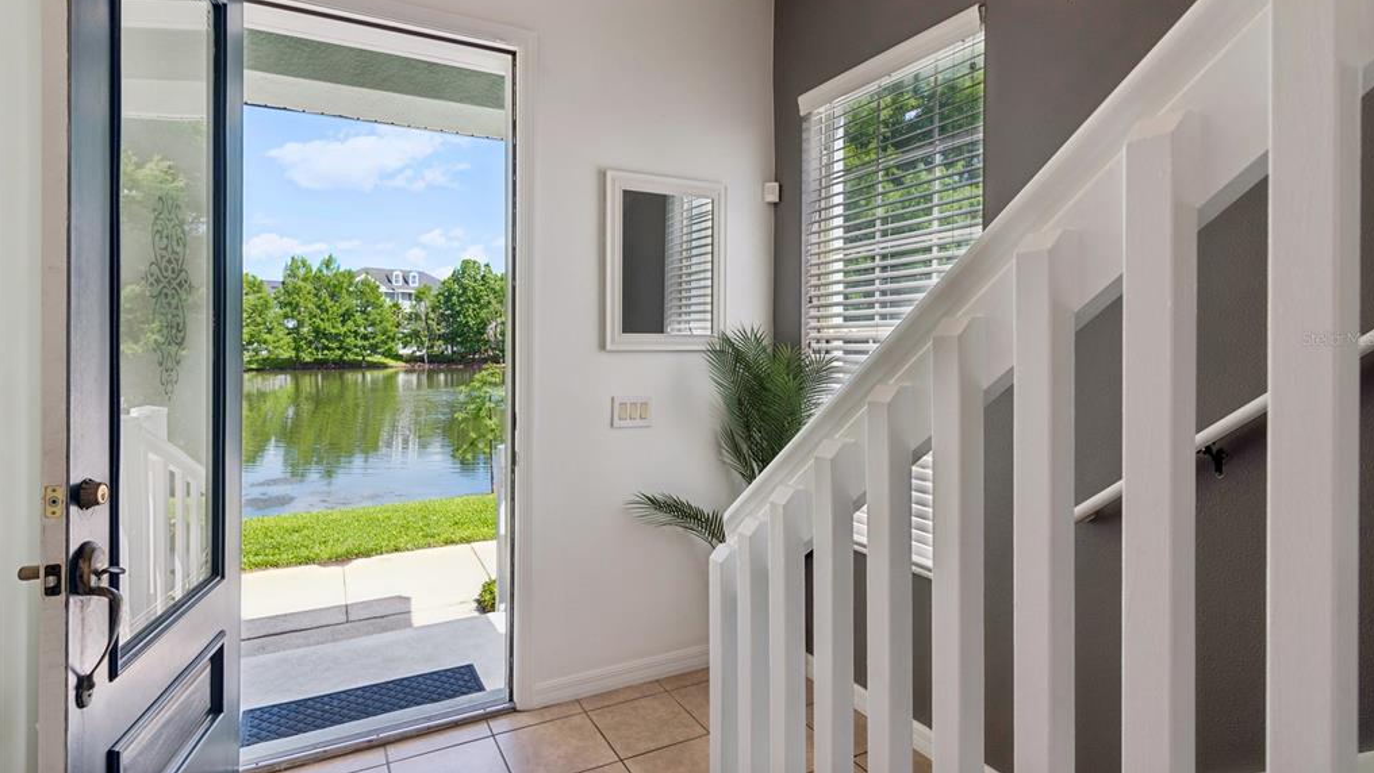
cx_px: 687
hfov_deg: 89.6
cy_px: 339
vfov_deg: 58.2
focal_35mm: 19
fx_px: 692
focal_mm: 18
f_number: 9
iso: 250
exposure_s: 1/125
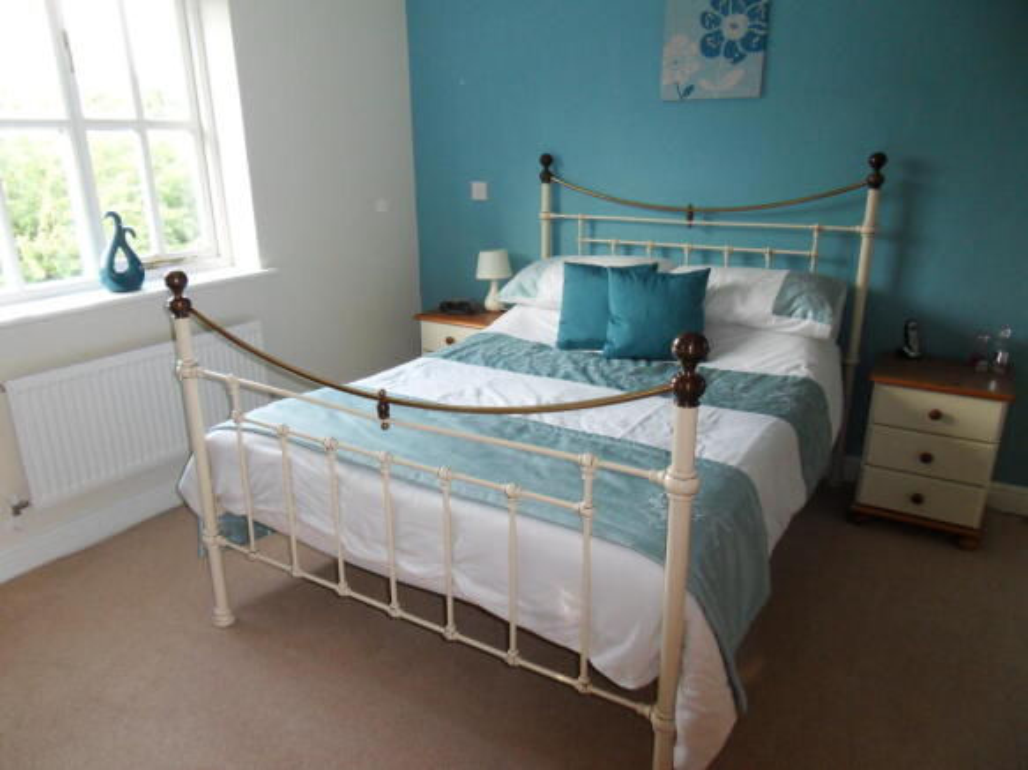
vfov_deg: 56.8
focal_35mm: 24
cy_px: 385
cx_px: 514
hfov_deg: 71.6
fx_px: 713
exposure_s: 1/30
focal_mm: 4.2
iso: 200
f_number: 3.3
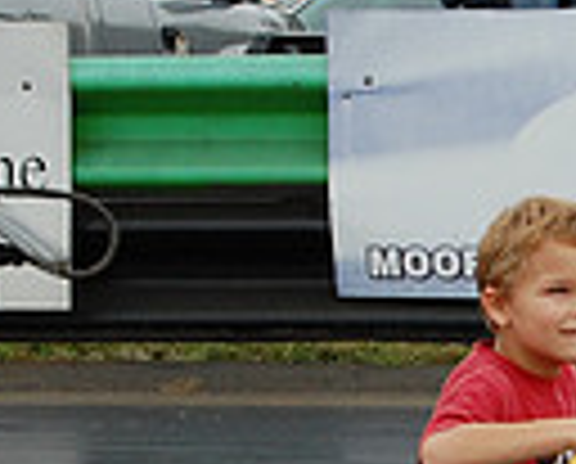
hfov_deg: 5.5
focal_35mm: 350
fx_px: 5982
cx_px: 734
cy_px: 446
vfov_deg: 4.4
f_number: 5.6
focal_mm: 55
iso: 400
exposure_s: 1/1000
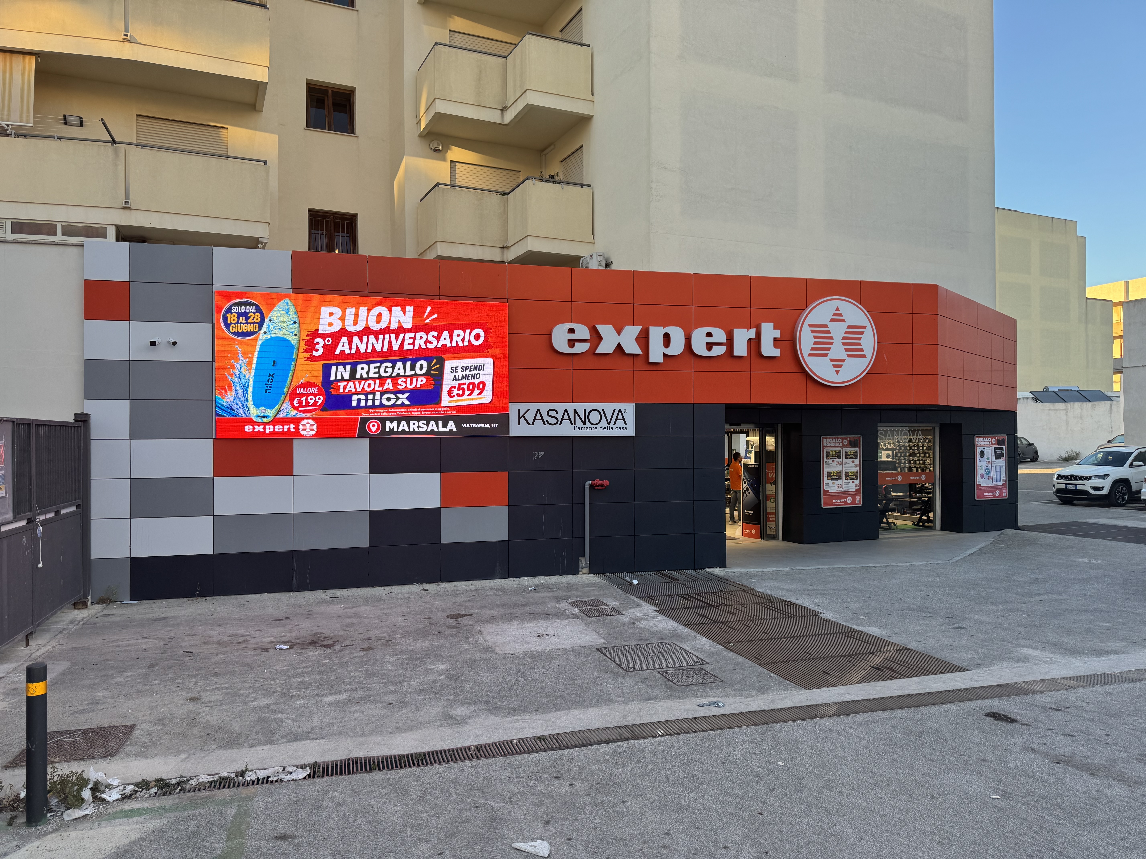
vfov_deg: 56.8
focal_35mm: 24
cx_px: 573
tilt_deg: +0.3
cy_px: 430
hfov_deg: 71.6
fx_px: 795
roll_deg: +0.6
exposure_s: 1/499
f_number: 1.78
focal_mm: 6.76
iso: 80
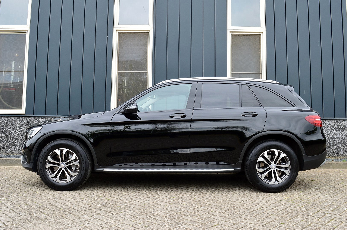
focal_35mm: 33
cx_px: 174
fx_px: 318
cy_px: 115
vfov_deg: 39.9
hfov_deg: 57.3
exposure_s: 1/100
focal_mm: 22
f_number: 9
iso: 400
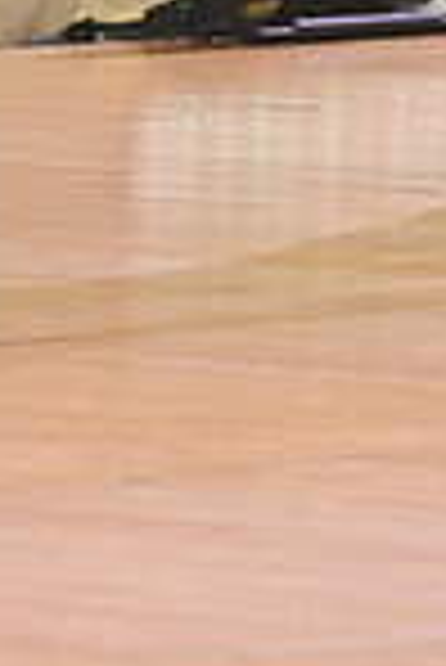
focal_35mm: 705
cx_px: 831
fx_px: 13070
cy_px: -292
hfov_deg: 2.0
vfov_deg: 2.9
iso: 5000
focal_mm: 180
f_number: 5
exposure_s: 1/400
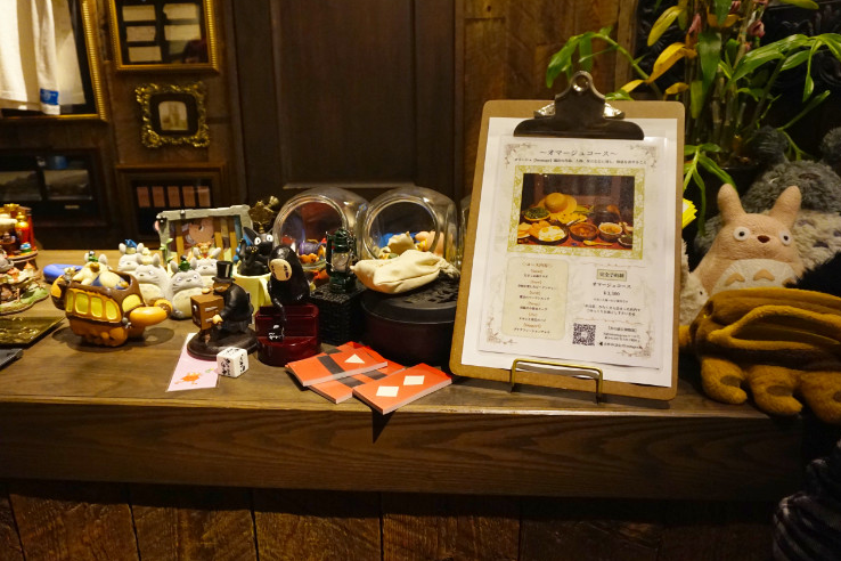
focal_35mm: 26
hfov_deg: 69.4
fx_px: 607
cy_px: 259
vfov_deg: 49.5
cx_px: 401
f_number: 4
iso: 2000
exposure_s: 1/60
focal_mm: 16
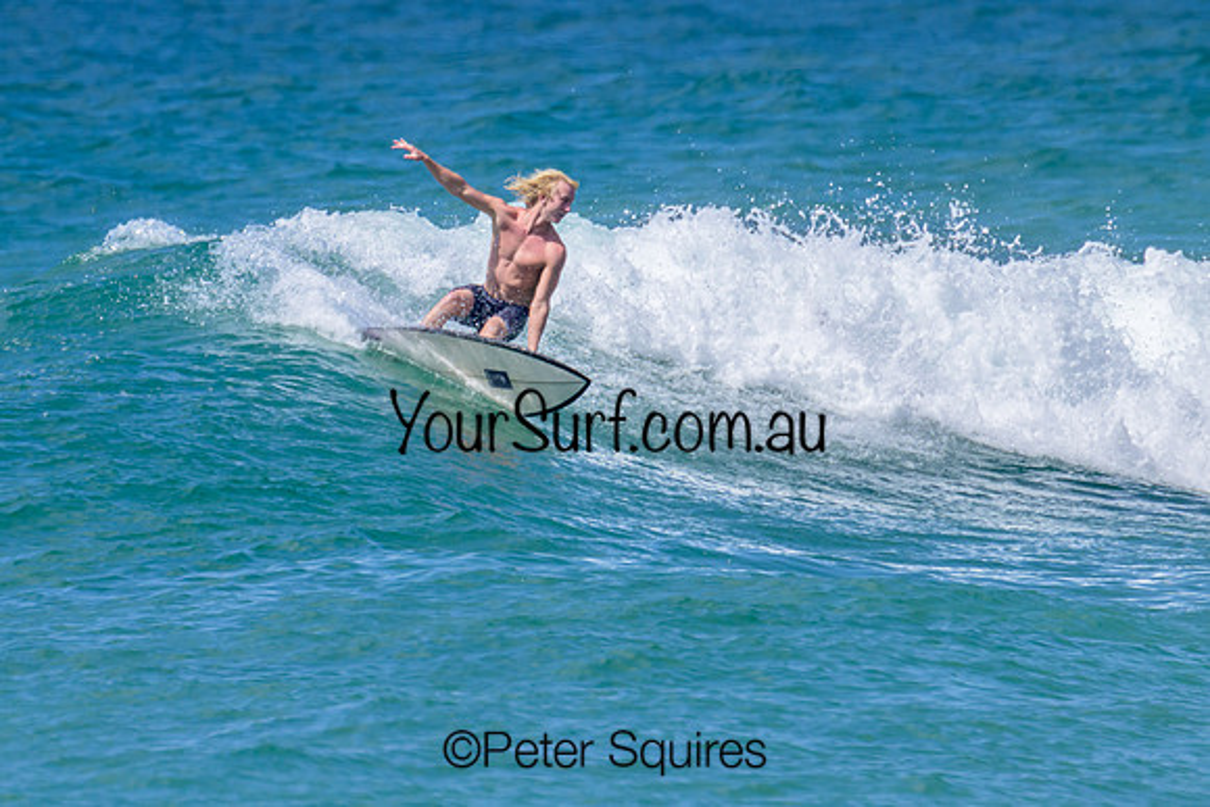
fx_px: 36535
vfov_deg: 1.3
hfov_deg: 1.9
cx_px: 388
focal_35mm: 1087
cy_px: 304
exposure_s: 1/2000
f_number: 11
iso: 800
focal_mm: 800
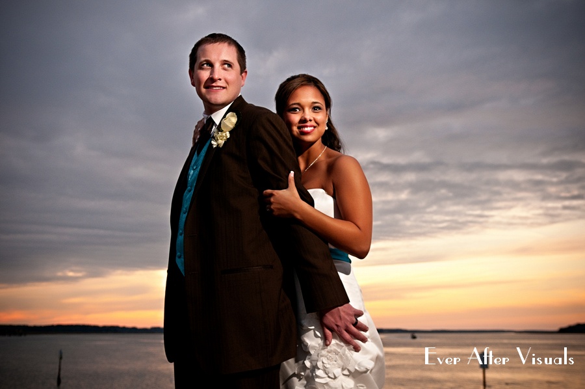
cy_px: 194
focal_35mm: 45
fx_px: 730
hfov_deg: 43.6
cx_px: 292
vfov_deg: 29.8
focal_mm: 30
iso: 200
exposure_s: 1/125
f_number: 3.5
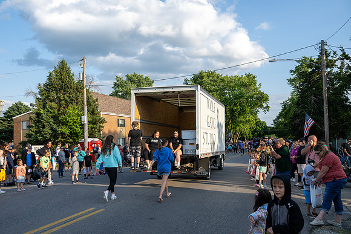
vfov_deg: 39.4
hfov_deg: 56.5
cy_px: 117
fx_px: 327
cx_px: 176
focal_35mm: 34
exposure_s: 1/250
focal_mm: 33.5
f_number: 10
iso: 250
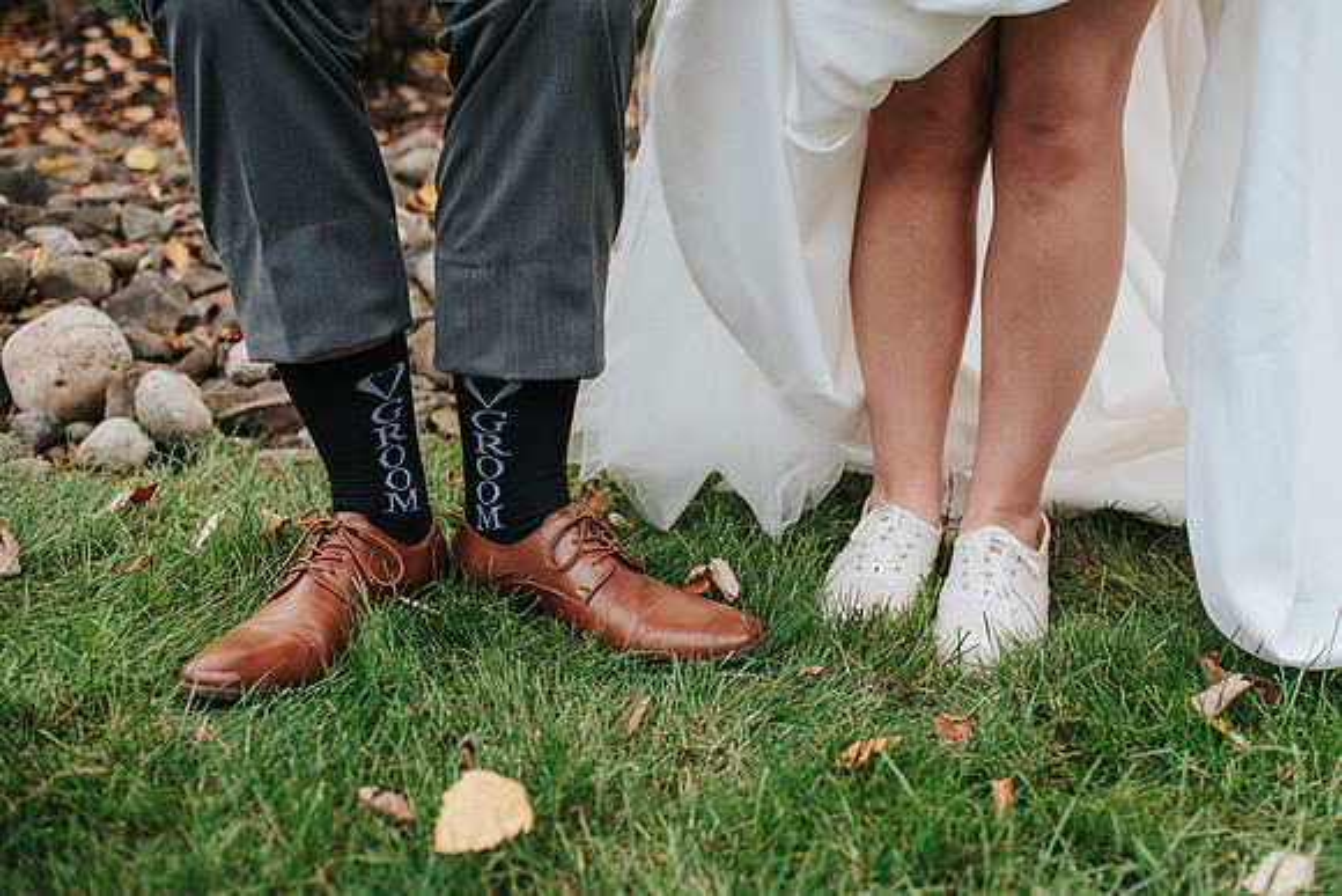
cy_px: 448
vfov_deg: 34.5
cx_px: 741
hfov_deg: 49.8
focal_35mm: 39
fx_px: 1441
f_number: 2.8
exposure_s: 1/640
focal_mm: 35
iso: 110
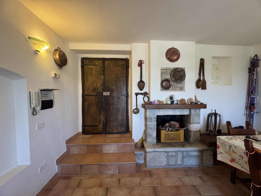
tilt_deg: -1.8
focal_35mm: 14
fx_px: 106
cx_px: 130
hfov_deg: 102.1
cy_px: 98
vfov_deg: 85.7
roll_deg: +0.4
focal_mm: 2.22
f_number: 2.2
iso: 200
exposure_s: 1/50
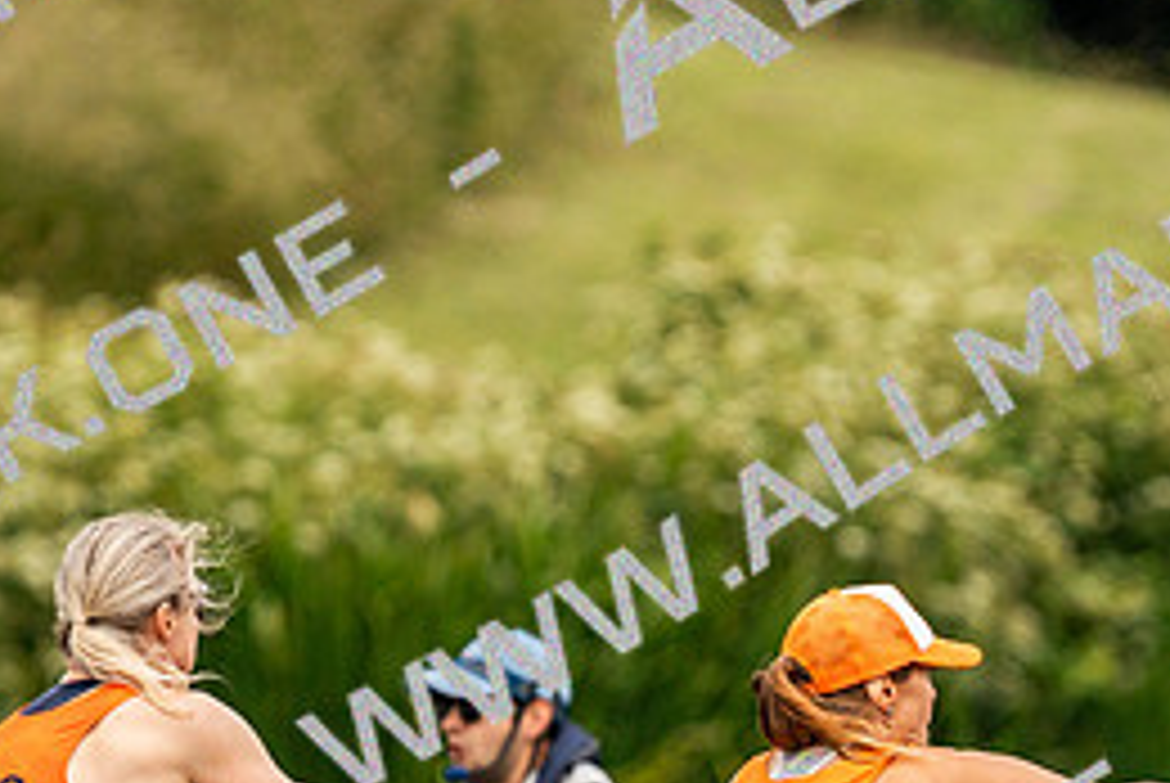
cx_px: 855
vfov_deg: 0.8
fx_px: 57036
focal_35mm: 1753
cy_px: 803
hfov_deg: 1.2
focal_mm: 524
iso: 320
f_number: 6.3
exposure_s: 1/2000
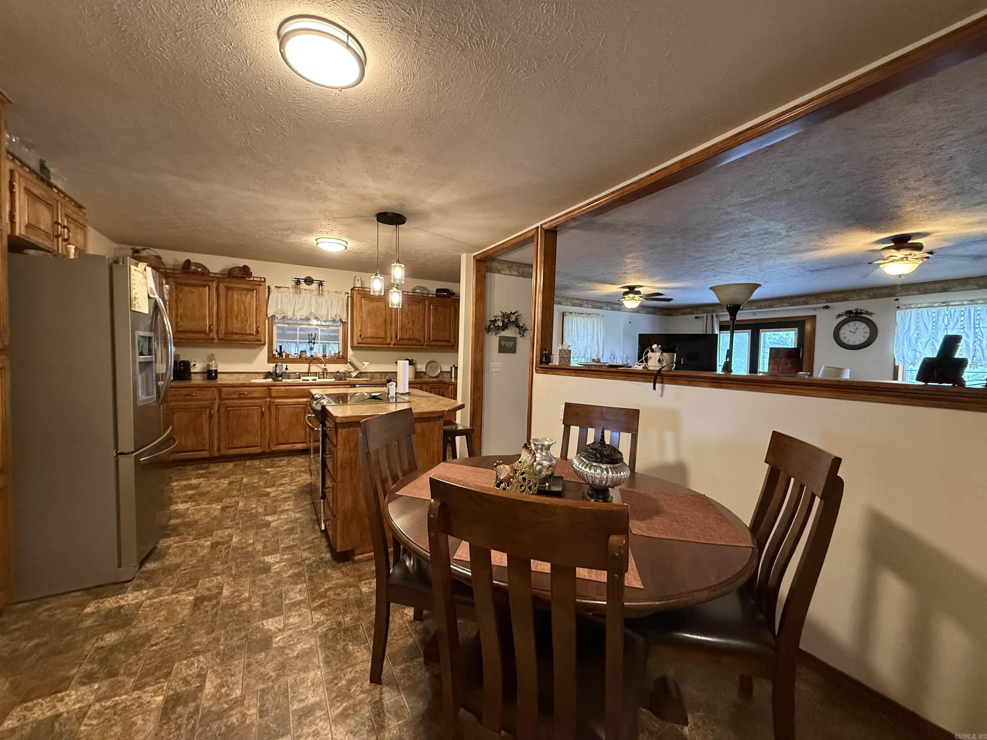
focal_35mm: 14
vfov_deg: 85.7
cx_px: 494
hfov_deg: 102.1
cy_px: 370
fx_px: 399
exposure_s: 1/60
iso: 640
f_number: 2.2
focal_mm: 2.22
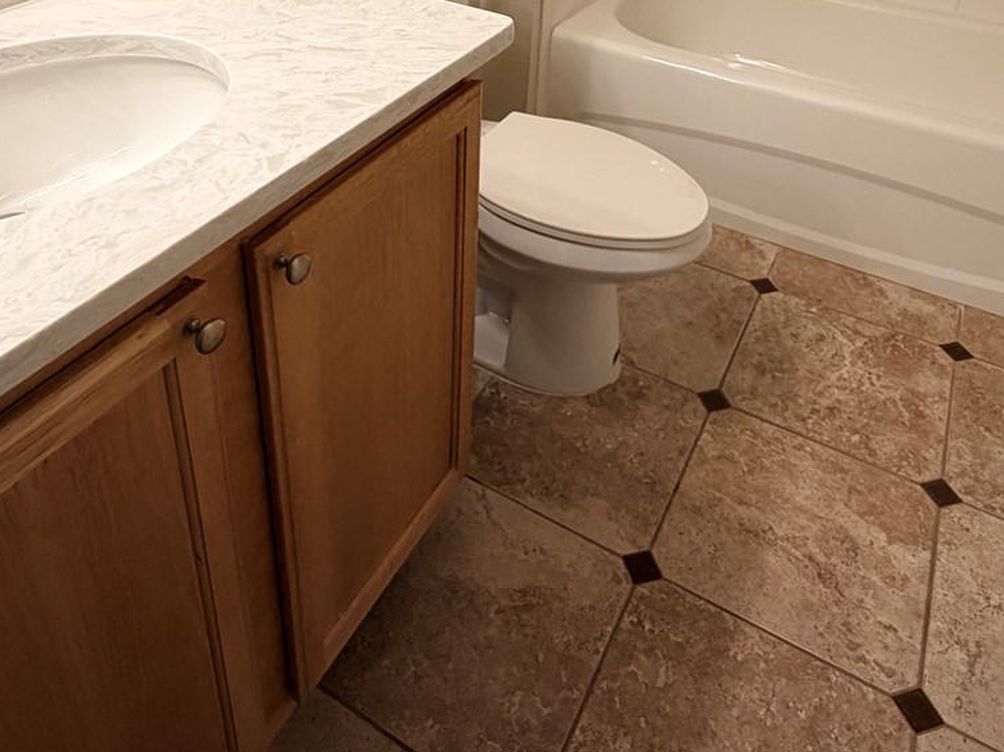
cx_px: 477
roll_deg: -1.2
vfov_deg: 42.5
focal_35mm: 30
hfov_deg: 59.9
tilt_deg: -25.2
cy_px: 62
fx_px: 870
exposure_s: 1/60
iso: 160
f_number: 2.2
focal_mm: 2.22
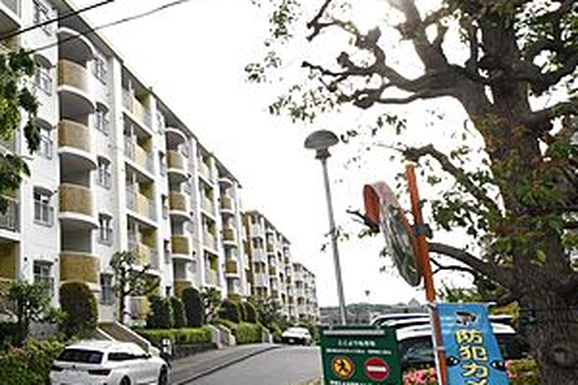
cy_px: 219
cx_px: 13
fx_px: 482
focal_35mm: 30
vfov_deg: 43.5
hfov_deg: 51.1
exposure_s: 1/500
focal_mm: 10
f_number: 11
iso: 1600
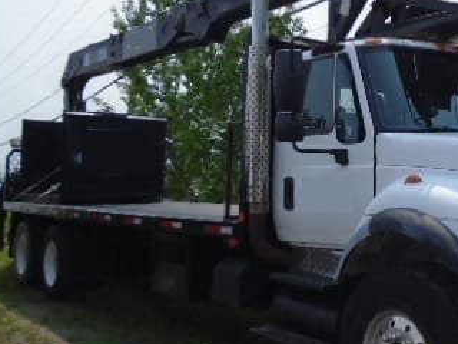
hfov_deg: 35.1
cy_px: 135
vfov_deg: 28.0
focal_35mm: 52
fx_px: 688
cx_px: 395
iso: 100
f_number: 8
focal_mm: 4.6
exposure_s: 1/250
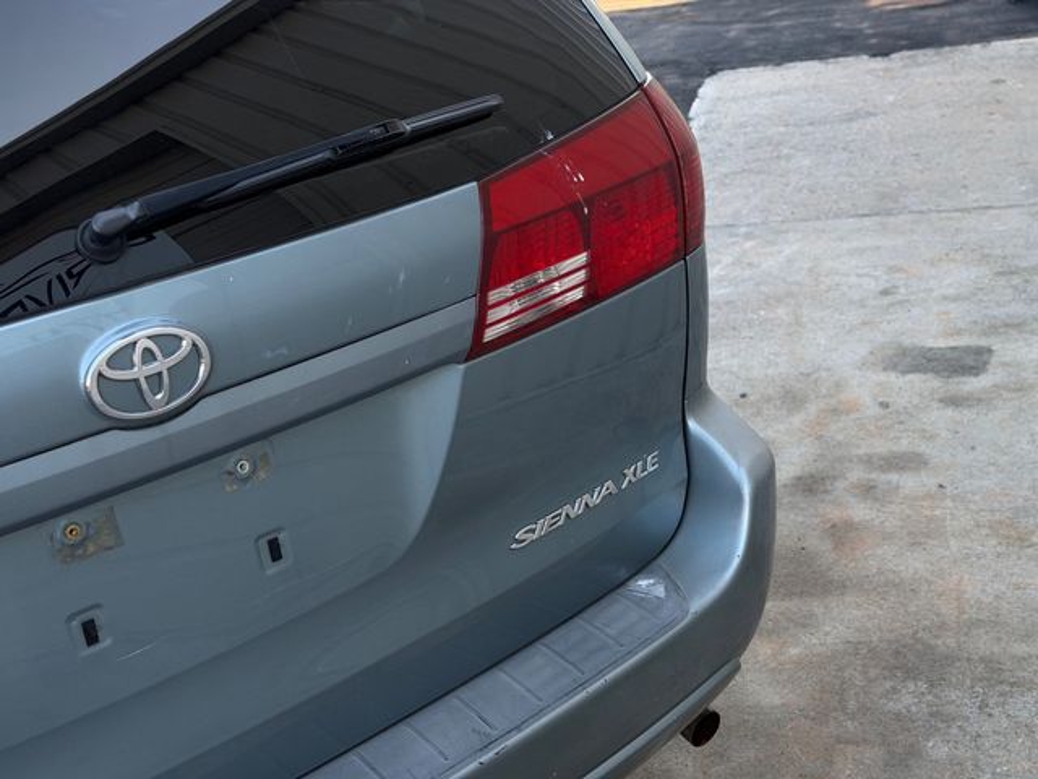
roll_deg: +6.5
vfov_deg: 30.3
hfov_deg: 39.7
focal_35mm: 48
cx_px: 519
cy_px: 390
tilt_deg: -21.2
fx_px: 1439
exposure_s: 1/293
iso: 64
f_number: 1.78
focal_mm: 6.76
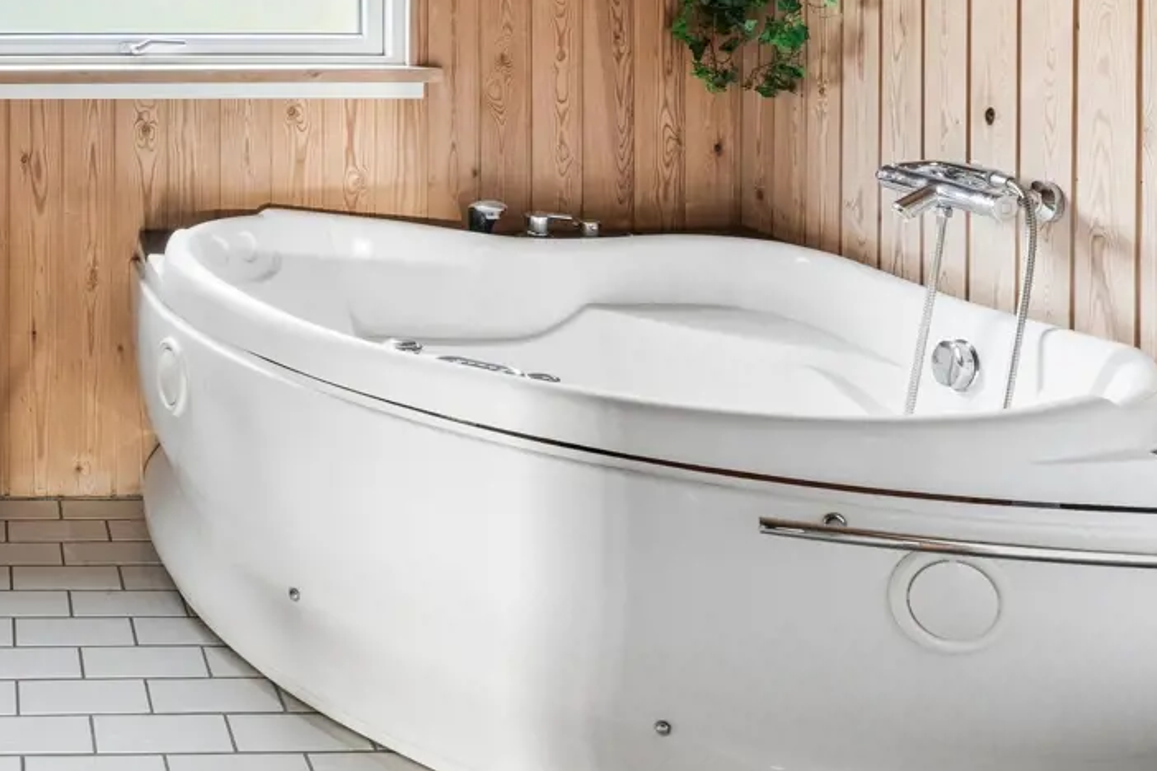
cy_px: 13
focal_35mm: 41
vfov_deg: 30.5
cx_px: 40
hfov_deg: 42.0
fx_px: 1318
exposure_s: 1/8
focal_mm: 10
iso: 800
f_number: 8
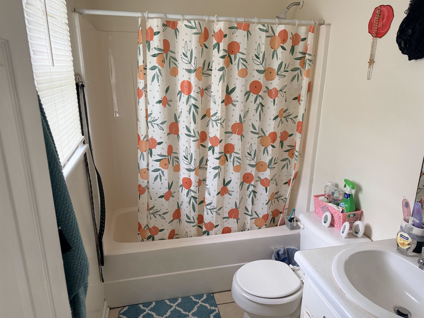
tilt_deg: -16.6
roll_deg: -0.4
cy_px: 159
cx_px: 212
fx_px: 294
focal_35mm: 24
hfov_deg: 71.6
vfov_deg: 56.8
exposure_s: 1/120
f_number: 1.78
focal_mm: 6.76
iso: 400
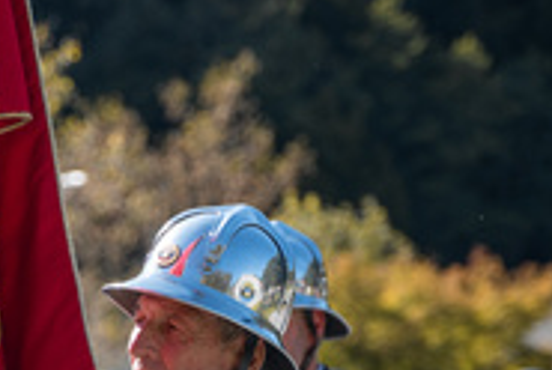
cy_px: 369
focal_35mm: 170
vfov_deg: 8.1
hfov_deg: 12.0
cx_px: 128
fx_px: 2611
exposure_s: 1/1600
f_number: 2.8
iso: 125
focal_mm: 70
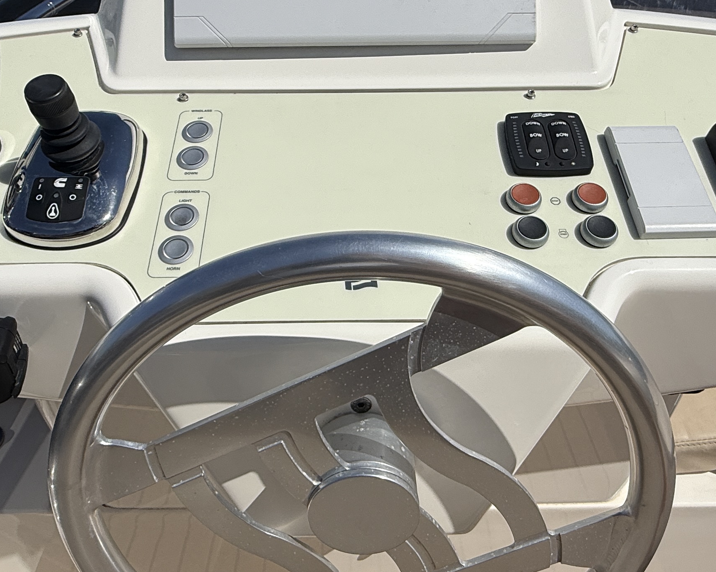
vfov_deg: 45.5
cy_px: 221
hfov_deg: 55.7
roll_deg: +1.1
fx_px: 678
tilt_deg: -31.8
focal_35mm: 32
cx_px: 362
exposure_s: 1/7634
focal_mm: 2.22
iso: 40
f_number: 2.2
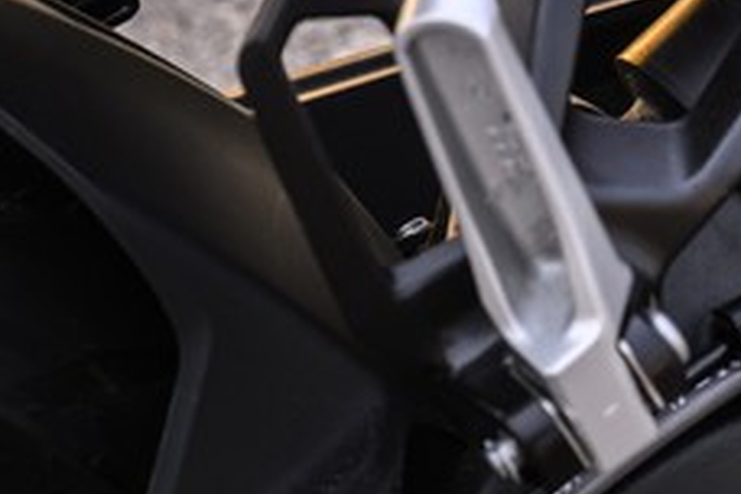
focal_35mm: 240
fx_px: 4940
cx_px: 968
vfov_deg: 5.7
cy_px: -162
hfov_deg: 8.5
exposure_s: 1/25
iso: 500
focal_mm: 83
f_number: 8
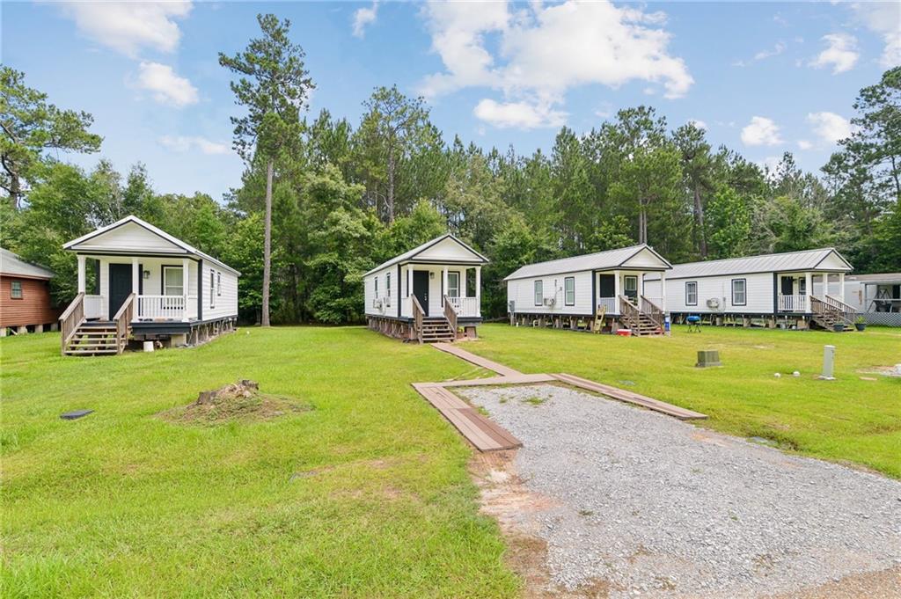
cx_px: 450
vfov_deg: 73.7
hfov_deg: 96.8
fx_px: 400
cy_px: 300
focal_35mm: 16
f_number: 6.3
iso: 800
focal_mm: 16
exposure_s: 1/1250
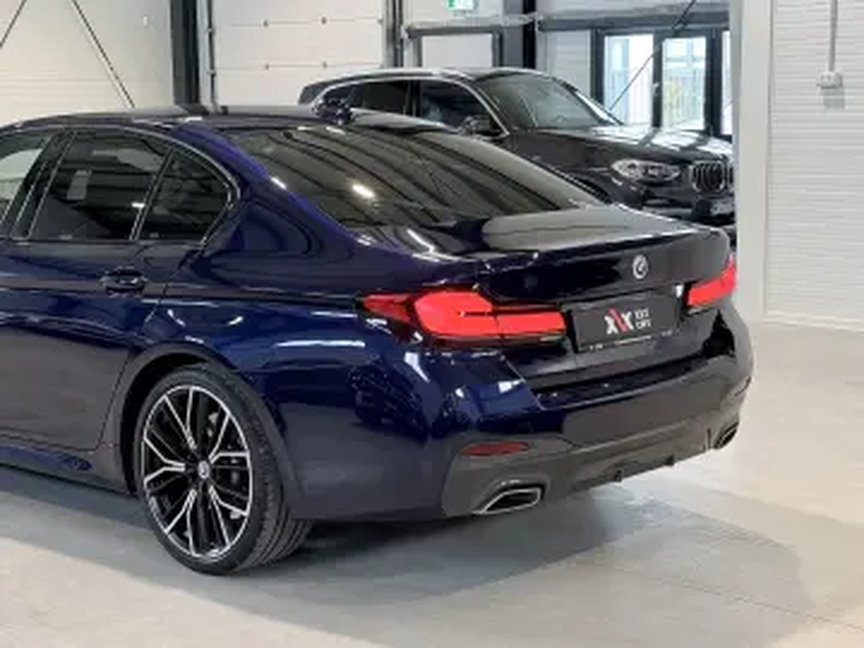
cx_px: 432
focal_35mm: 48
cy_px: 324
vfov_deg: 30.3
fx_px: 1198
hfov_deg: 39.7
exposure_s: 1/51
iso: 80
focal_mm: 6.76
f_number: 1.78
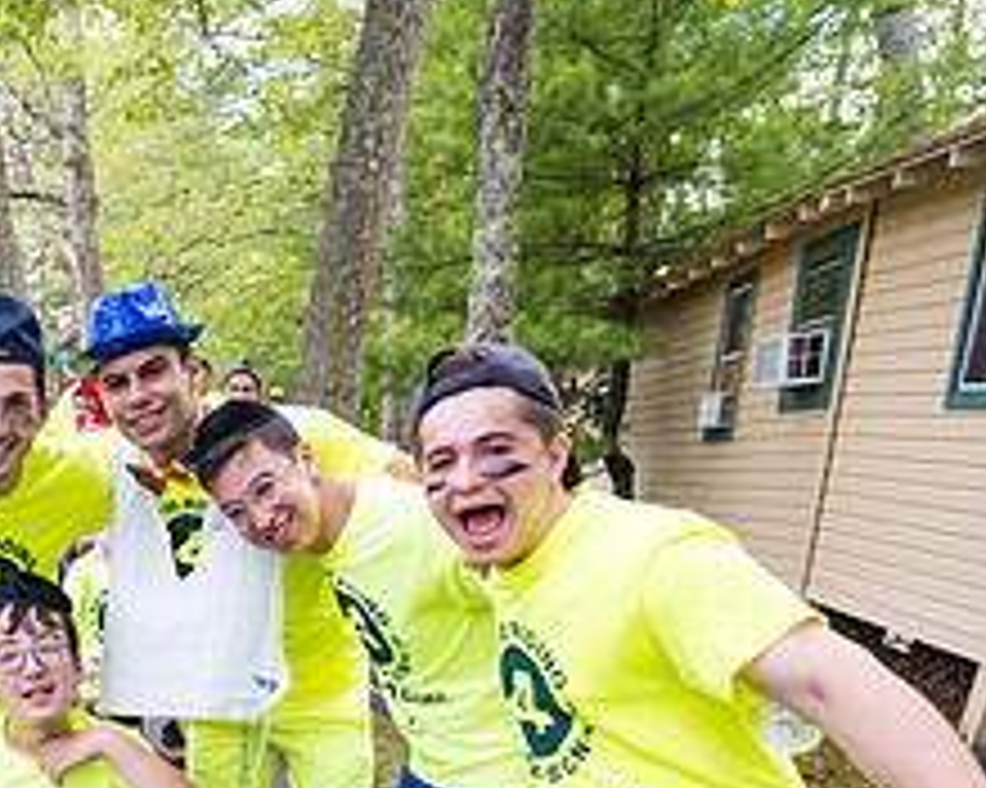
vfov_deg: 33.1
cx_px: 41
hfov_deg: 40.3
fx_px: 1196
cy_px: 808
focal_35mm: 41
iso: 640
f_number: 4
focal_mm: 16.5
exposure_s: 1/500
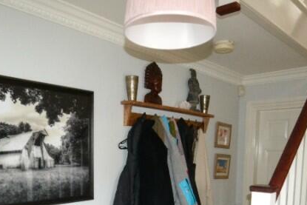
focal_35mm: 37
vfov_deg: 34.1
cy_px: 182
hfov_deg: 51.8
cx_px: 146
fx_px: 316
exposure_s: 1/60
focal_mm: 10
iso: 2000
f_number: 3.5
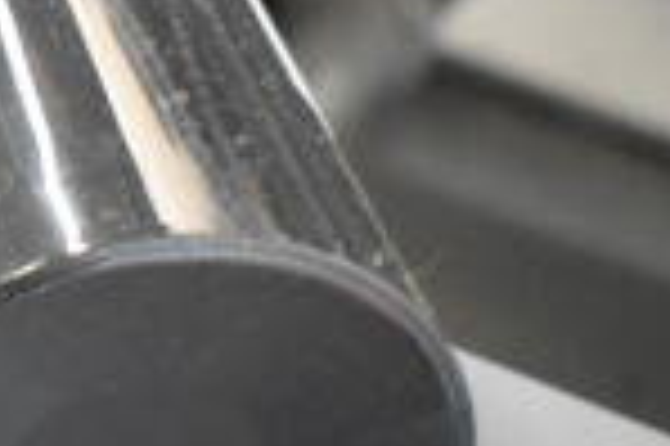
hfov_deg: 10.6
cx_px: -670
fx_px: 3310
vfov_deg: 7.7
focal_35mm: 178
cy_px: 173
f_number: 4.2
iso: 5600
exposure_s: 1/50
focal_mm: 29
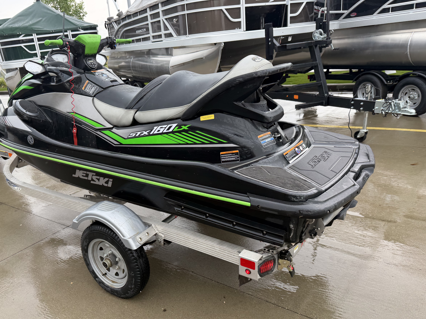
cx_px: 169
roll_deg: +8.3
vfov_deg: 48.0
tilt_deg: -20.0
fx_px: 357
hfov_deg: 61.1
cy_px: 187
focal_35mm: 29
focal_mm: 6.76
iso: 64
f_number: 1.78
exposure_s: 1/182
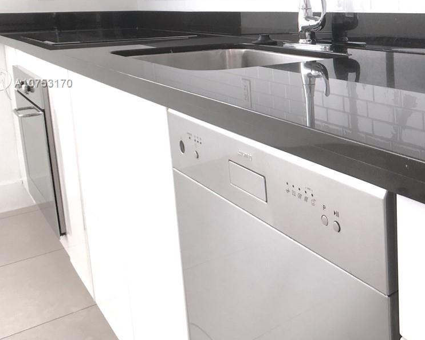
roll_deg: +0.0
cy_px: 84
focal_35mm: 61
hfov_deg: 28.7
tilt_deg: -8.0
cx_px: 439
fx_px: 767
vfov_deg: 24.7
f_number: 2.2
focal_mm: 4.15
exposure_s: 1/145
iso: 25
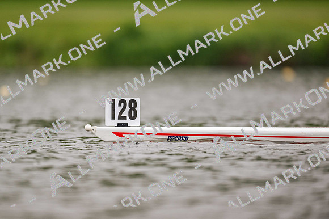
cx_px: 164
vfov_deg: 2.3
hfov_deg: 3.4
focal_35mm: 600
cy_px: 110
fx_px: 5481
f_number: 4
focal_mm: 600
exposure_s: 1/2000
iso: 1250
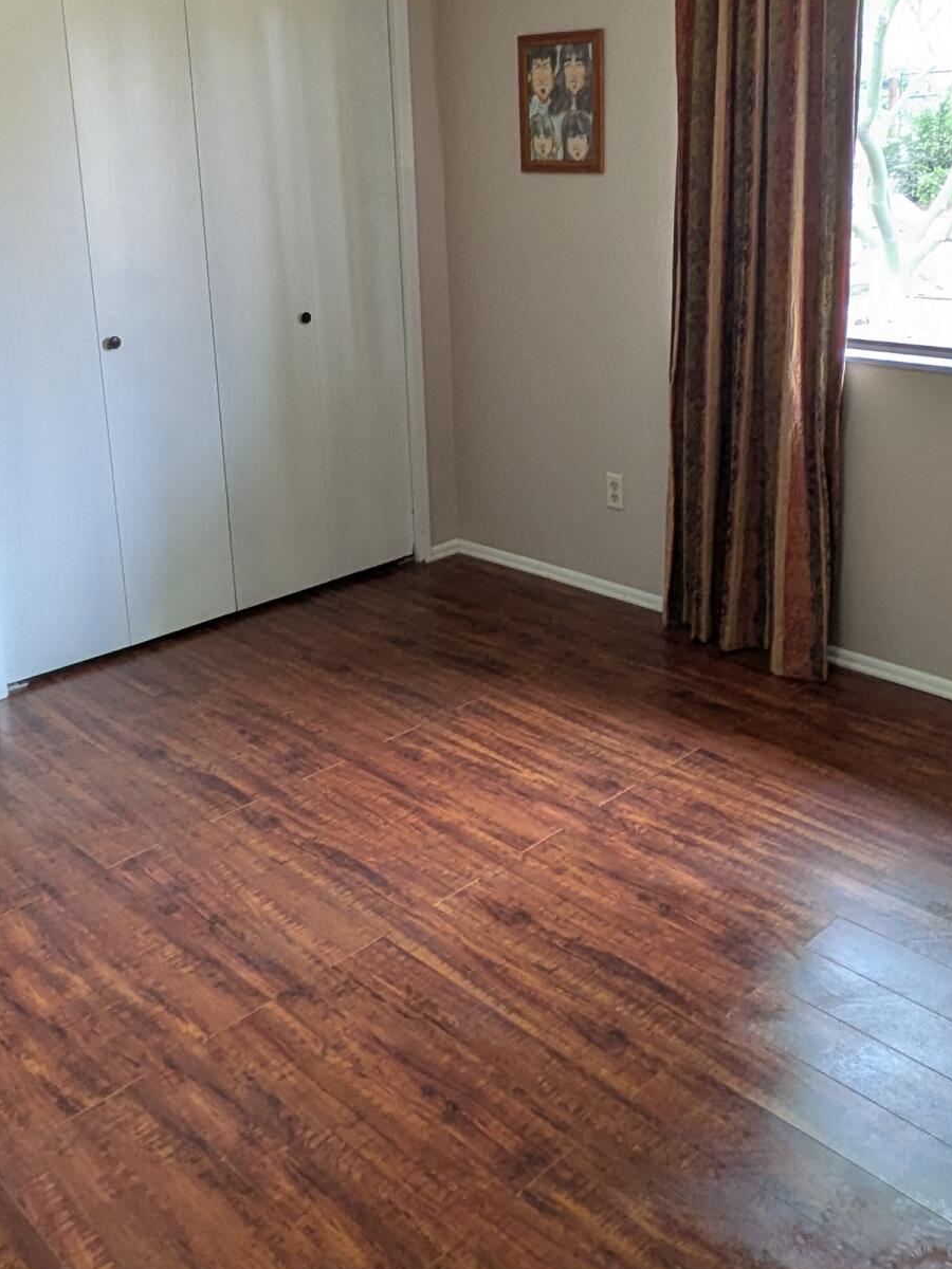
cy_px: 435
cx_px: 518
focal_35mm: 35
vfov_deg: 51.7
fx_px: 1283
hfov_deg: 40.7
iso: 43
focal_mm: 1.85
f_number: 2.2
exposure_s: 1/34.6
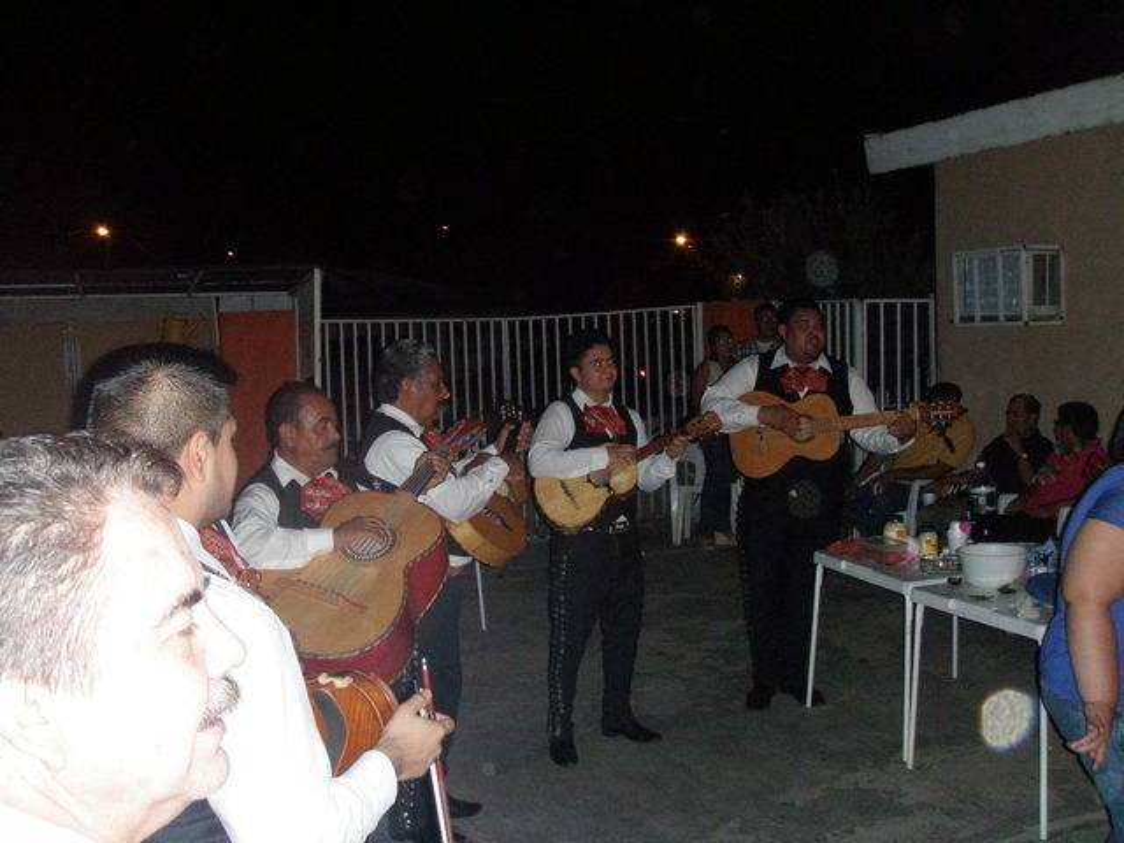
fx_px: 1234
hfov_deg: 49.0
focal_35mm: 38
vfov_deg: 37.7
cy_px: 422
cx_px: 562
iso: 400
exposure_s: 1/30
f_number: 3.5
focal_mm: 6.7
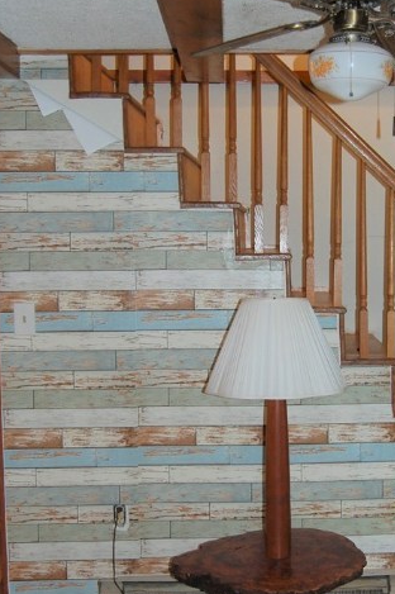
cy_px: 305
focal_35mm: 54
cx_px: 299
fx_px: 890
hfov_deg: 24.7
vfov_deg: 36.9
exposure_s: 1/60
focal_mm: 22
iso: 400
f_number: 3.8
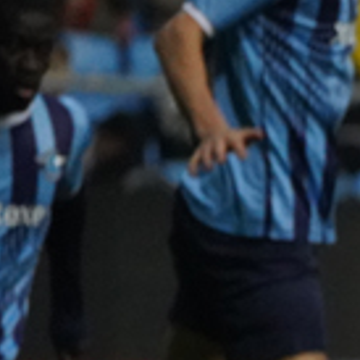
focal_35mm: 1858
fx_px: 21861
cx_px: 938
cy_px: 465
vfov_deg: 0.9
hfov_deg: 0.9
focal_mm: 400
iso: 10000
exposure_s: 1/2000
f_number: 5.6
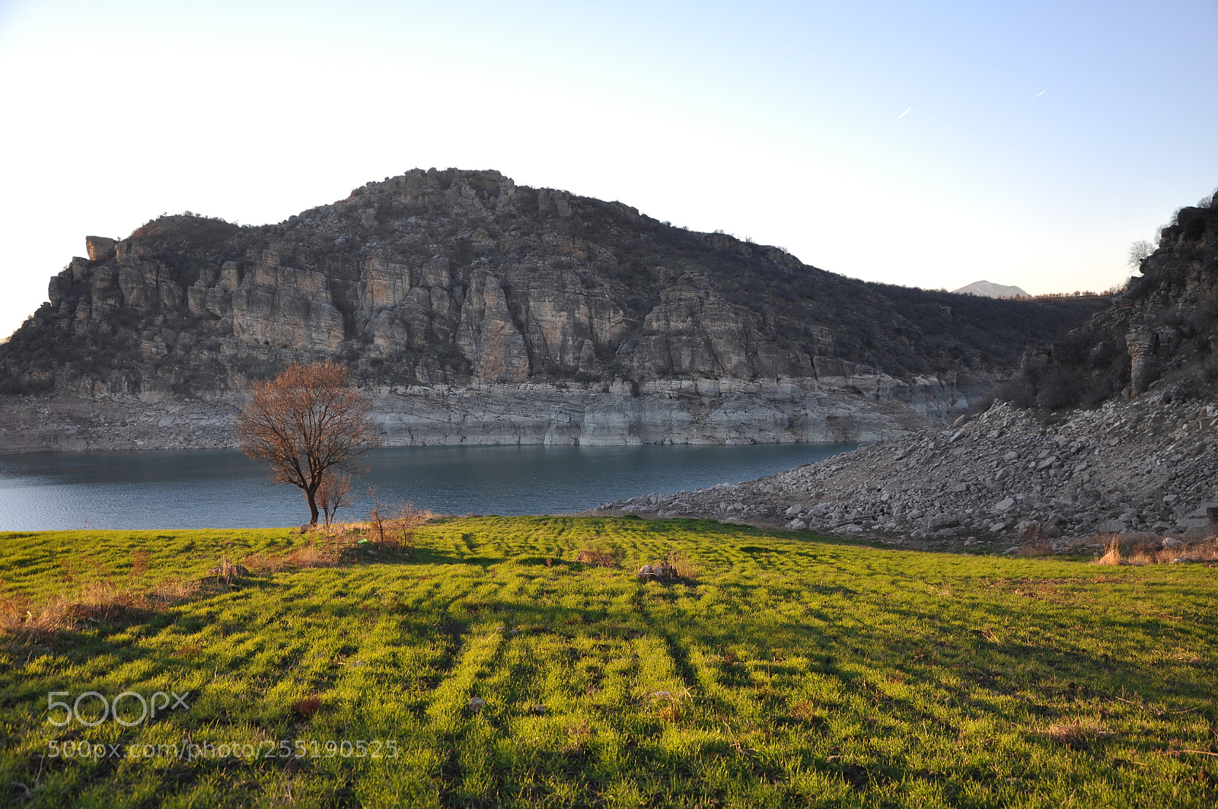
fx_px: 1521
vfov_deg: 29.8
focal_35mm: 45
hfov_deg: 43.6
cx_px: 609
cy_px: 404
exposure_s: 1/100
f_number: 4.2
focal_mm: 30
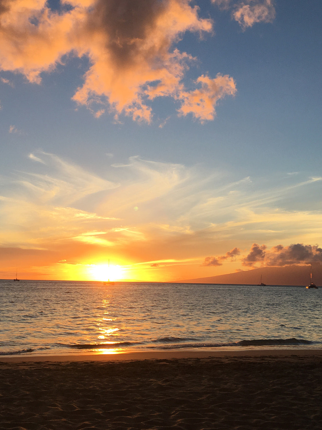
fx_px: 496
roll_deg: -0.6
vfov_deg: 46.7
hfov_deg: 35.8
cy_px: 241
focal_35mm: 40
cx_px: 123
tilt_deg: +4.7
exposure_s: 1/605
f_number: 2.2
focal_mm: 4.15
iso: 25
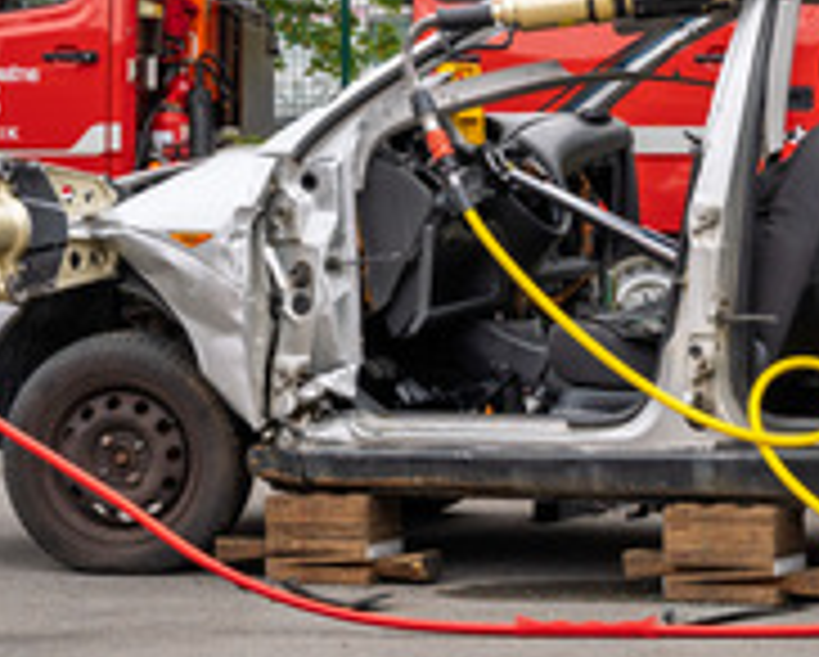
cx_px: 706
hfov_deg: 15.4
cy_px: 184
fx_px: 3009
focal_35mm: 124
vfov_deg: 12.4
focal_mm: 53.5
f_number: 8
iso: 500
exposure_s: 1/125
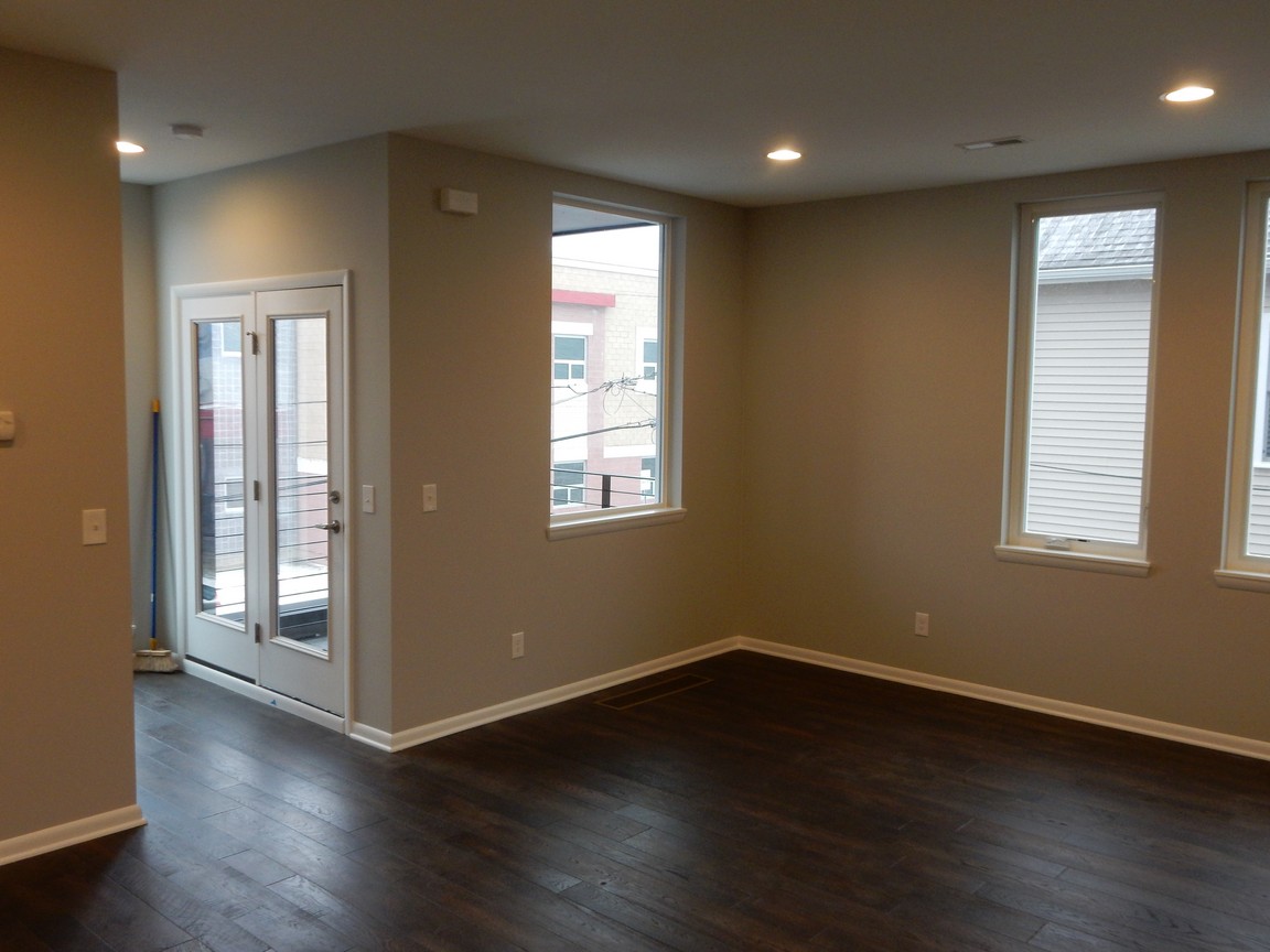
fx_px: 1101
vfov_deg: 46.8
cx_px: 635
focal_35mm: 30
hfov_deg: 60.0
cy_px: 476
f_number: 4
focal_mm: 5.4
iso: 250
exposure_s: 1/30
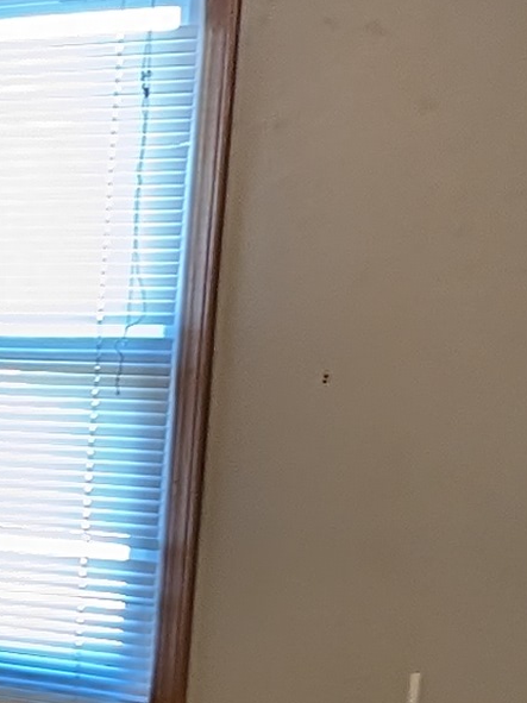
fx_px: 1685
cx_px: -475
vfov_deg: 23.3
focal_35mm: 83
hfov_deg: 15.0
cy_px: 539
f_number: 1.95
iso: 76
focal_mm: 2.23
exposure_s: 1/30
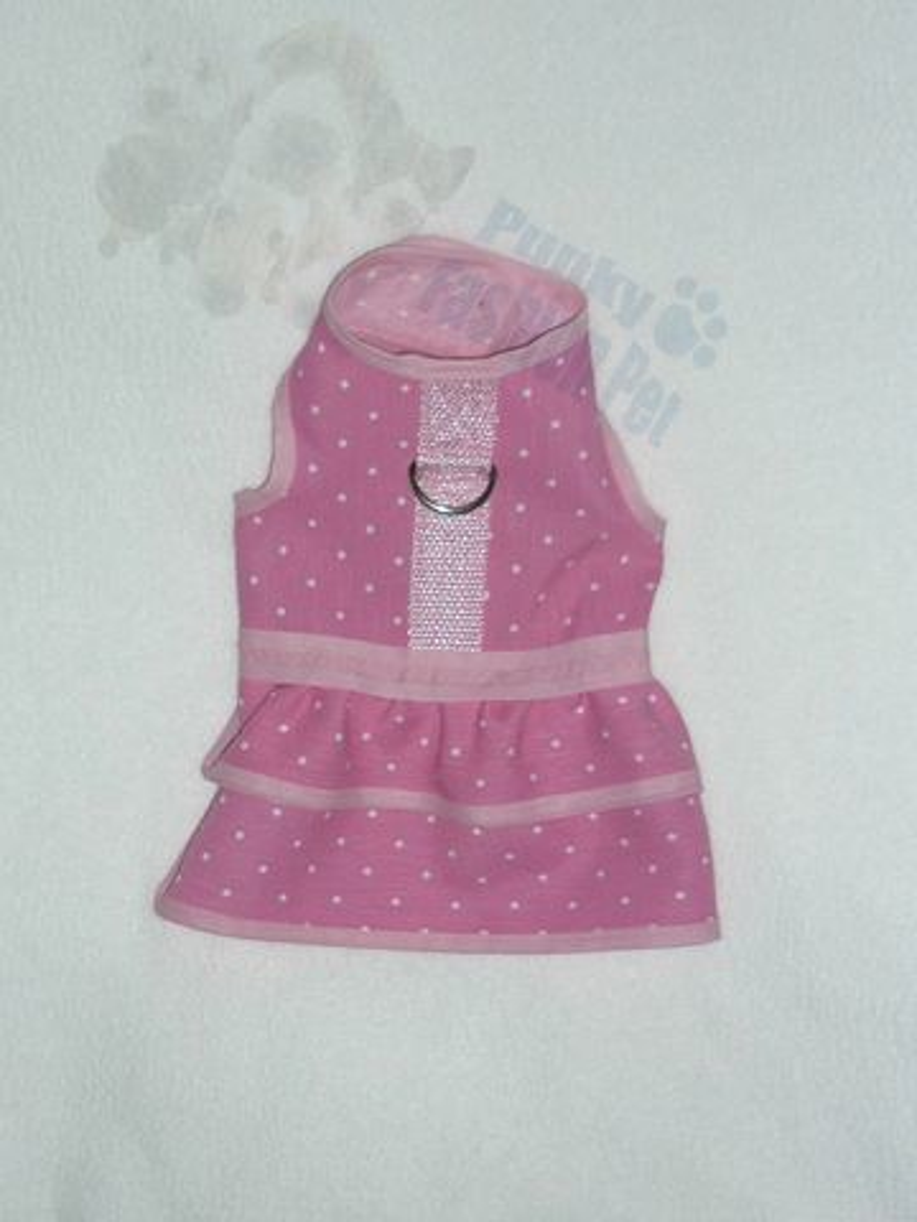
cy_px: 611
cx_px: 458
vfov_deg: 30.3
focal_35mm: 64
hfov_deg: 22.9
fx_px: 2261
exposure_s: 1/30
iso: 100
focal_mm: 5.9
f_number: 2.9
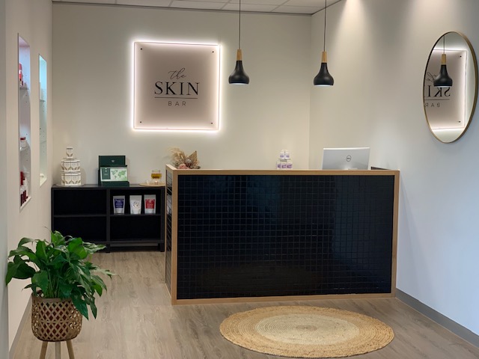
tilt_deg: -3.6
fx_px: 720
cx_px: 240
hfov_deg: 36.8
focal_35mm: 52
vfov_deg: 28.0
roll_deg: -1.1
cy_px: 180
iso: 80
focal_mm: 6
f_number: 2.4
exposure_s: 1/50
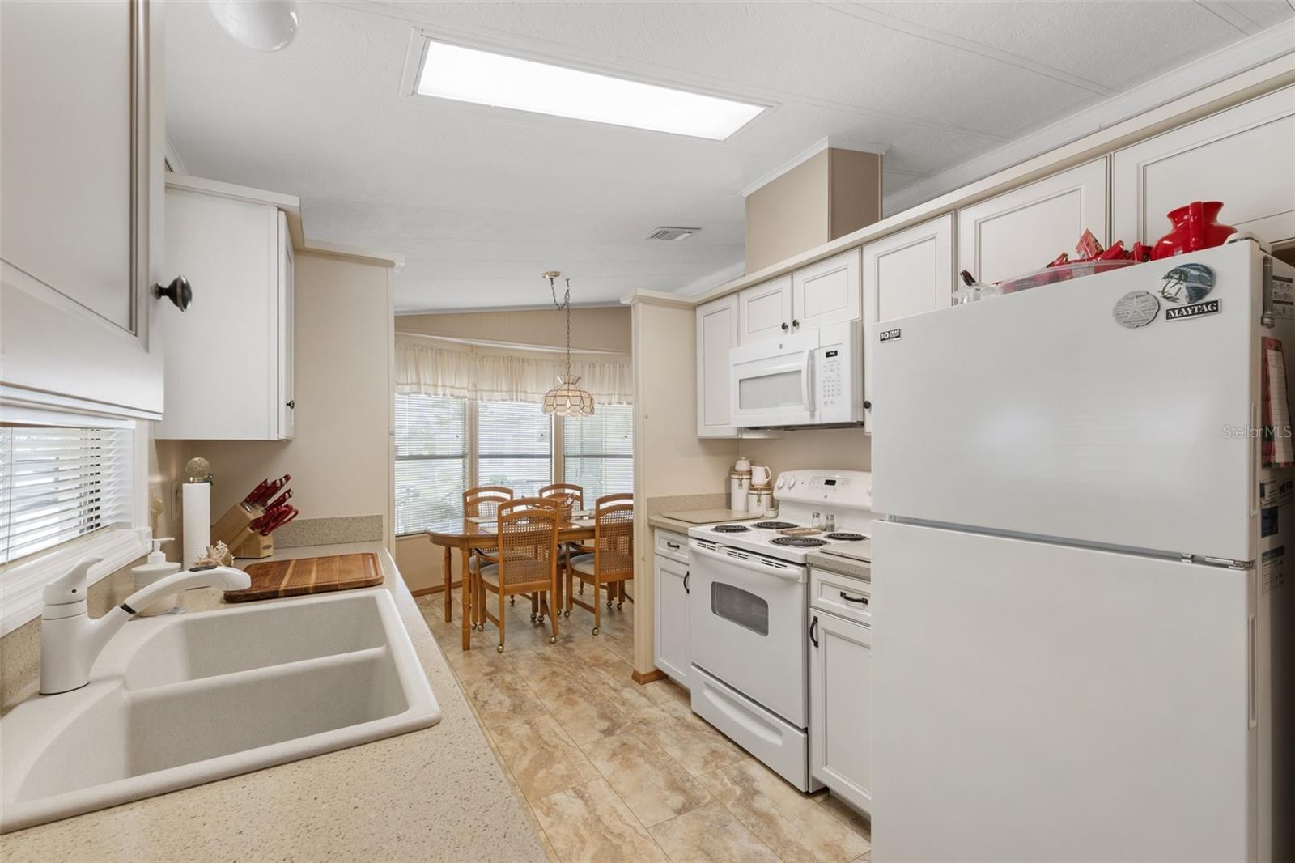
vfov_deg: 77.3
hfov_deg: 100.4
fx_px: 539
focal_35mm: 15
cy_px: 432
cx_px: 648
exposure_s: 1/4
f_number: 8
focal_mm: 10
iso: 250
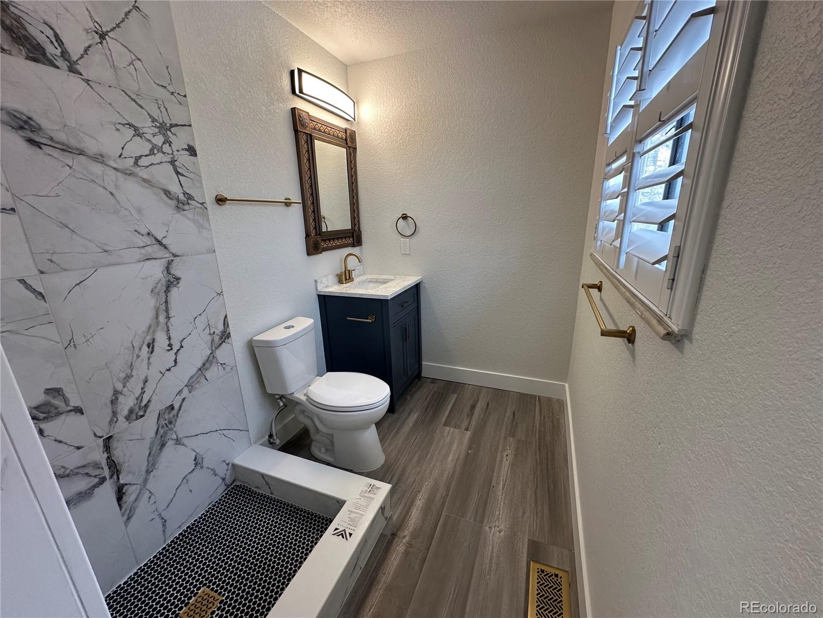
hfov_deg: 102.1
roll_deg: +1.7
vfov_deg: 85.7
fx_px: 333
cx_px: 412
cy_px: 309
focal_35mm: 14
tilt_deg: -15.9
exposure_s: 1/120
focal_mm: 2.22
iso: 200
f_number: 2.2
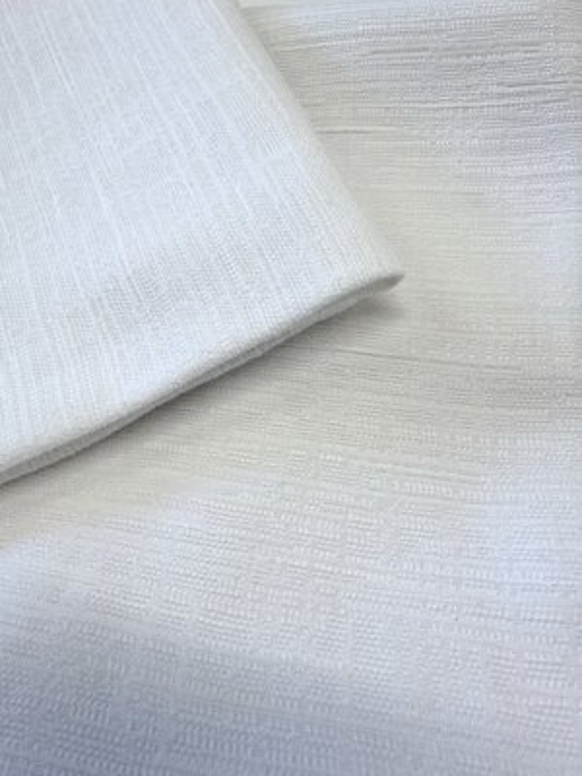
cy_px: 388
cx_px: 291
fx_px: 583
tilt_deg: -60.6
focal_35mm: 26
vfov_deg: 67.3
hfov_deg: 53.1
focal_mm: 2.22
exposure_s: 1/100
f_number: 2.2
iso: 80
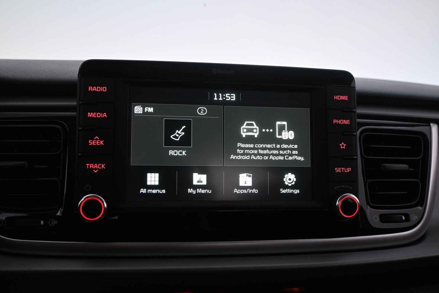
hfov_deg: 55.1
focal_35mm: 34
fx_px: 421
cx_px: 220
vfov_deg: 38.4
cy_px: 146
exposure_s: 1/30
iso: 900
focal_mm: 23
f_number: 4.2
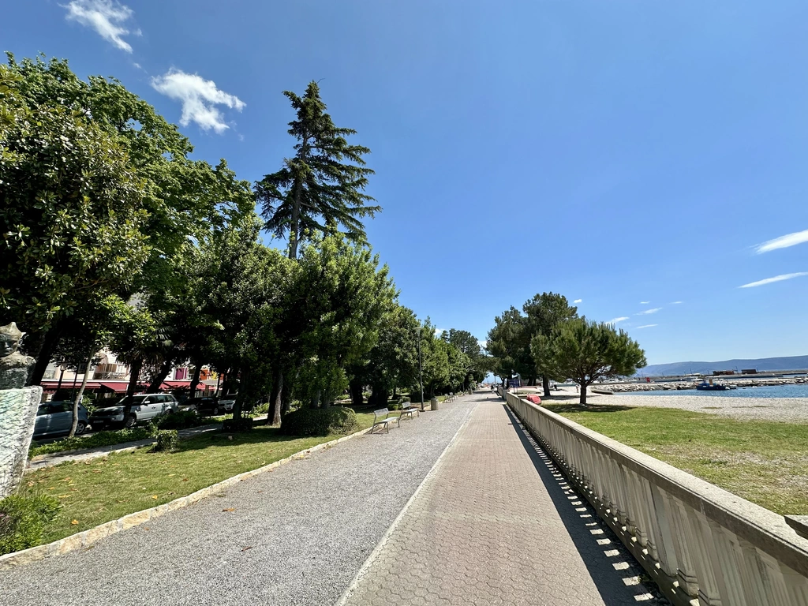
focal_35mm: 14
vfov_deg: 85.7
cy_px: 303
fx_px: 327
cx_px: 404
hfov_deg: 102.1
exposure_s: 1/1770
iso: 50
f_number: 2.2
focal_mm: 2.22
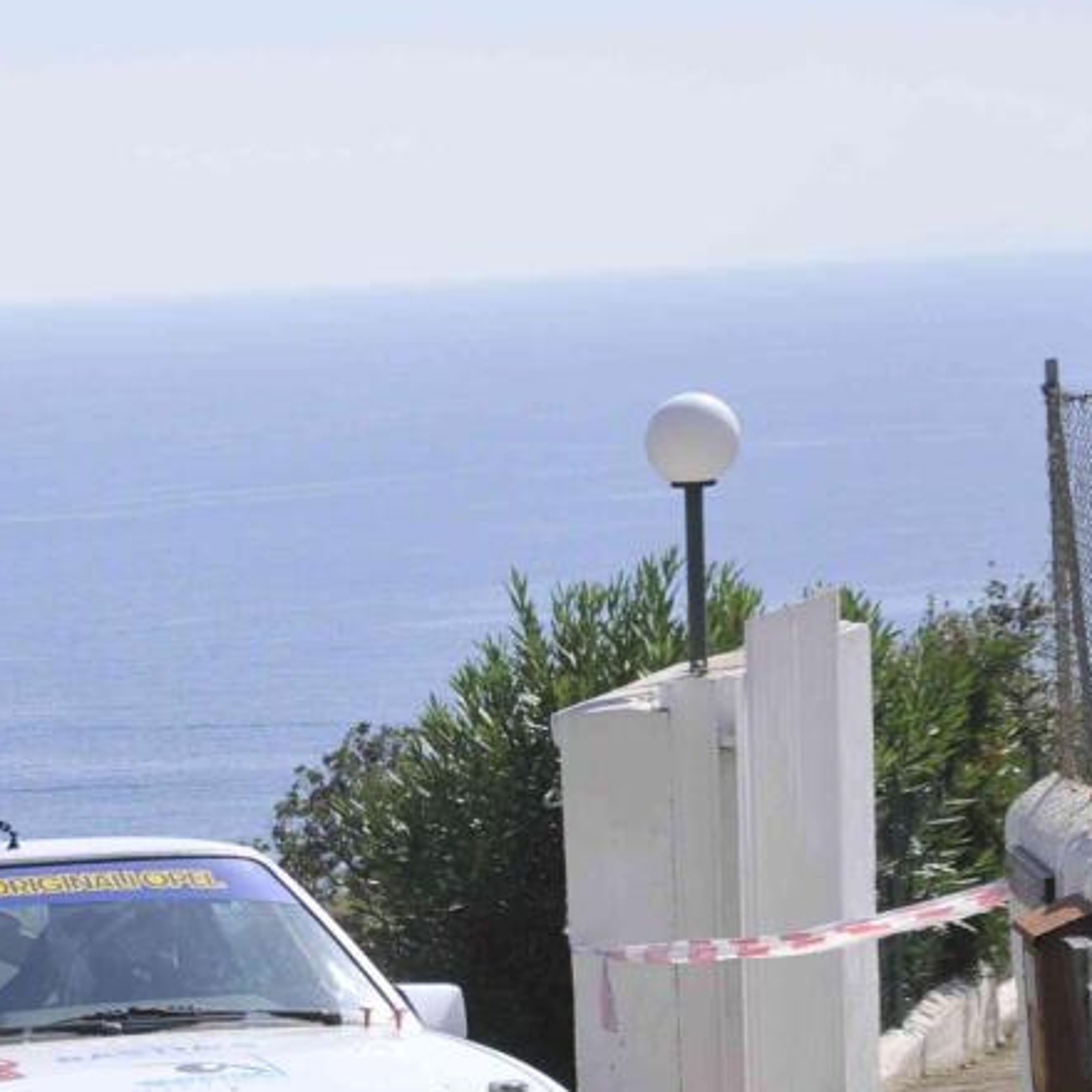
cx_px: -285
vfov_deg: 12.6
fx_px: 4961
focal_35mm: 139
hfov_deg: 12.2
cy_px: 676
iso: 280
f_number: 5.6
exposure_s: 1/1600
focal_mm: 40
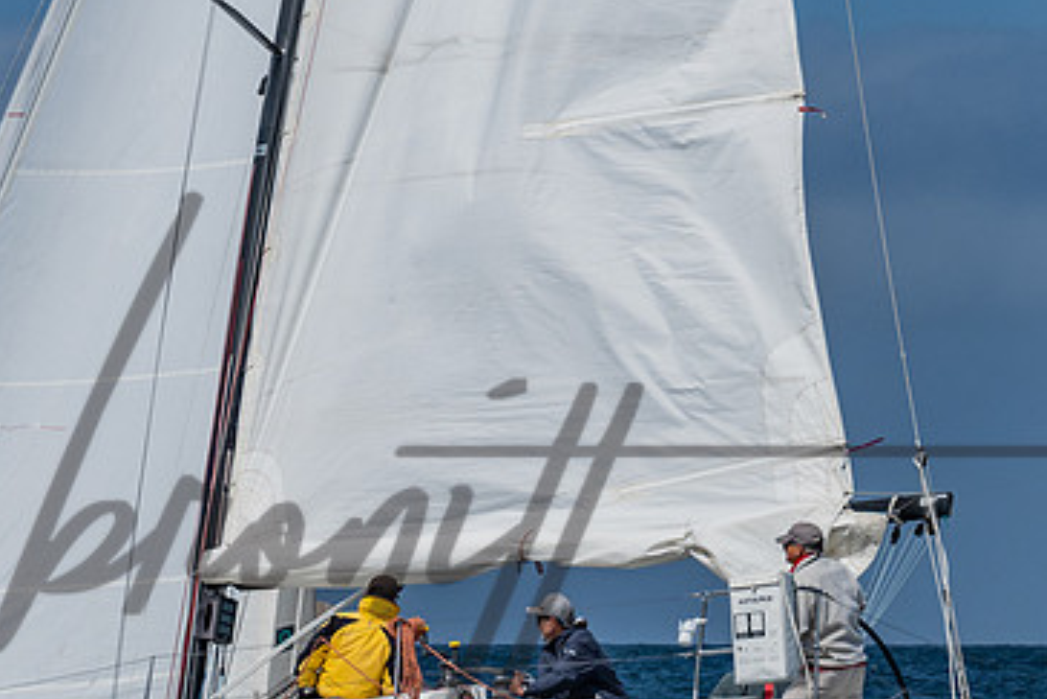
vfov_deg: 3.9
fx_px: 10212
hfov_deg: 5.9
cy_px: 534
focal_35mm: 351
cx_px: 96
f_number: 6.3
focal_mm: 110
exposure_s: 1/2500
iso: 200
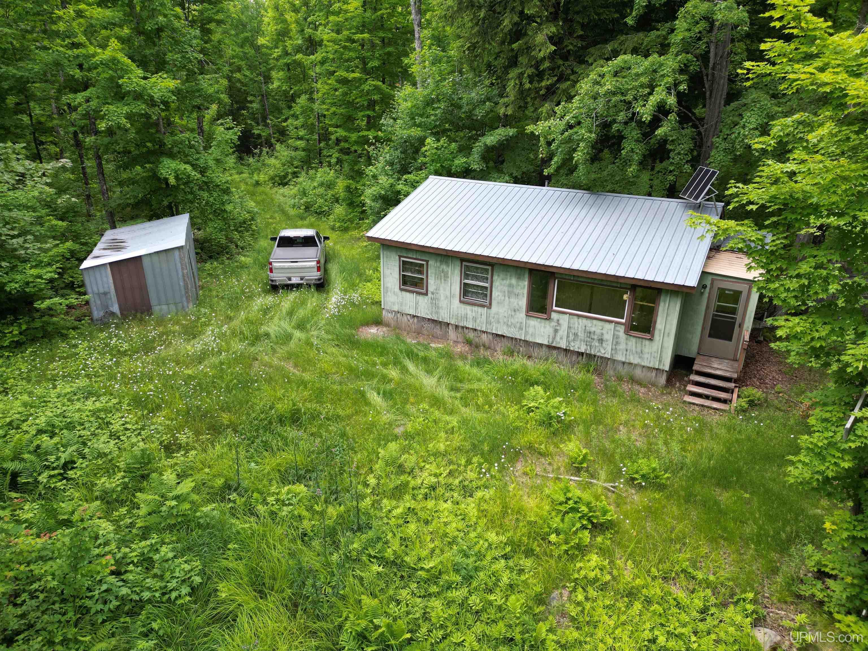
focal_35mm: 24
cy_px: 326
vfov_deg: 56.8
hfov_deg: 71.6
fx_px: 602
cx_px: 434
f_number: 1.7
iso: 100
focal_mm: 6.72
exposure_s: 1/500
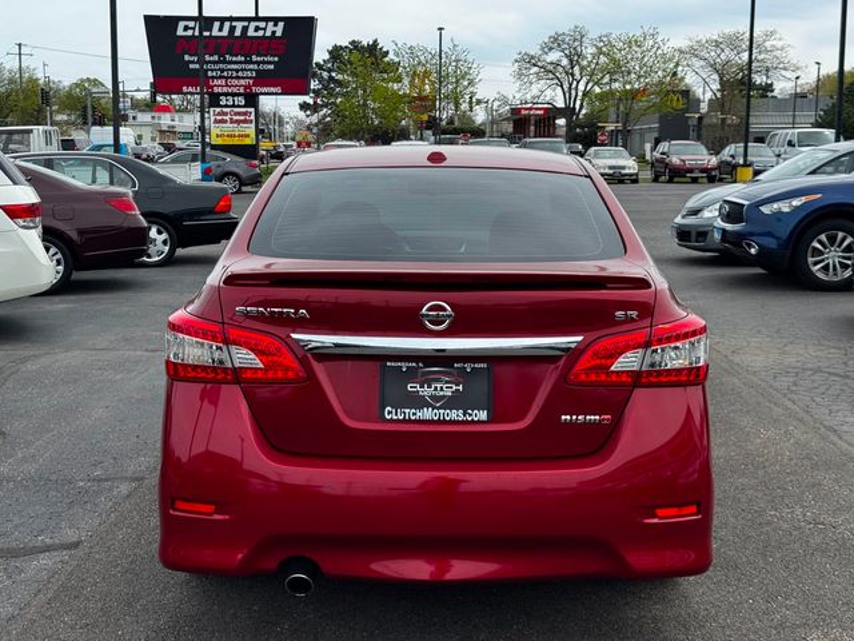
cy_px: 320
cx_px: 427
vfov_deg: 30.3
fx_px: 1184
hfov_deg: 39.7
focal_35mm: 48
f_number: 1.78
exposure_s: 1/2611
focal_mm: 6.76
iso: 64
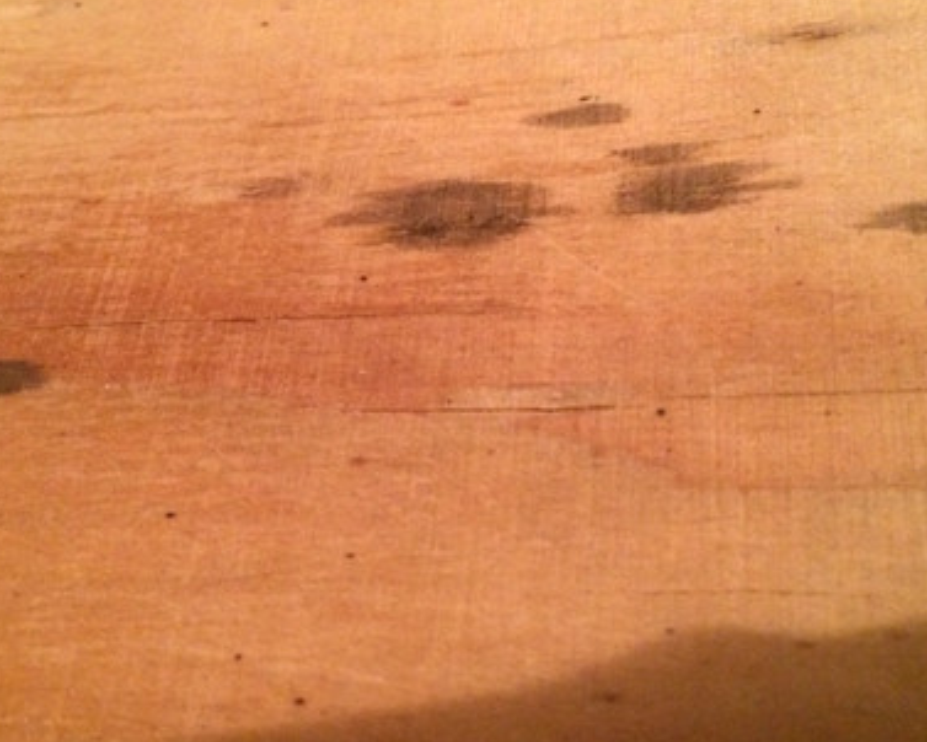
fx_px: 1318
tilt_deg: -53.2
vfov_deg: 31.5
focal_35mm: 48
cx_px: 398
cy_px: 373
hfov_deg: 38.7
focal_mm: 4.15
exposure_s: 1/17
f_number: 2.2
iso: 640
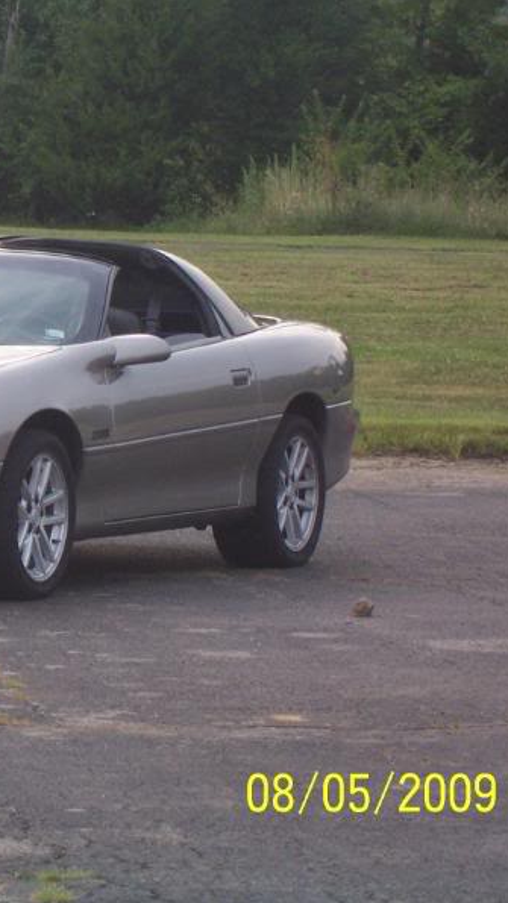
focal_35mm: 256
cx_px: -41
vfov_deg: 8.4
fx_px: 6134
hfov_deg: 4.7
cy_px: 452
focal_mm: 30
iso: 140
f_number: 4.9
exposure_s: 1/180
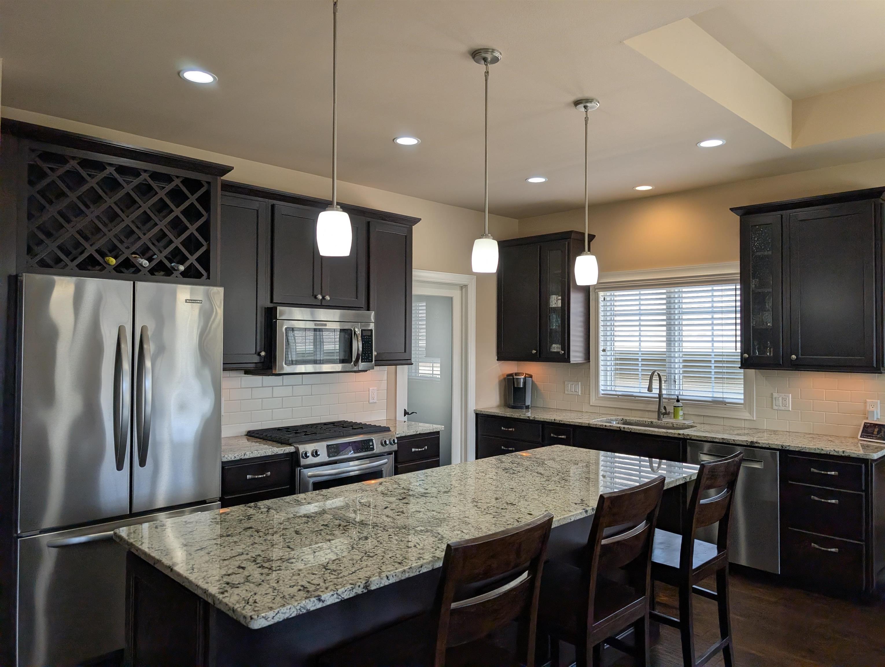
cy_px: 334
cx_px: 442
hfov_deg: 71.5
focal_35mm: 24
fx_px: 614
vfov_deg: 56.9
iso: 32
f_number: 1.68
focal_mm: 6.9
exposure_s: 1/120
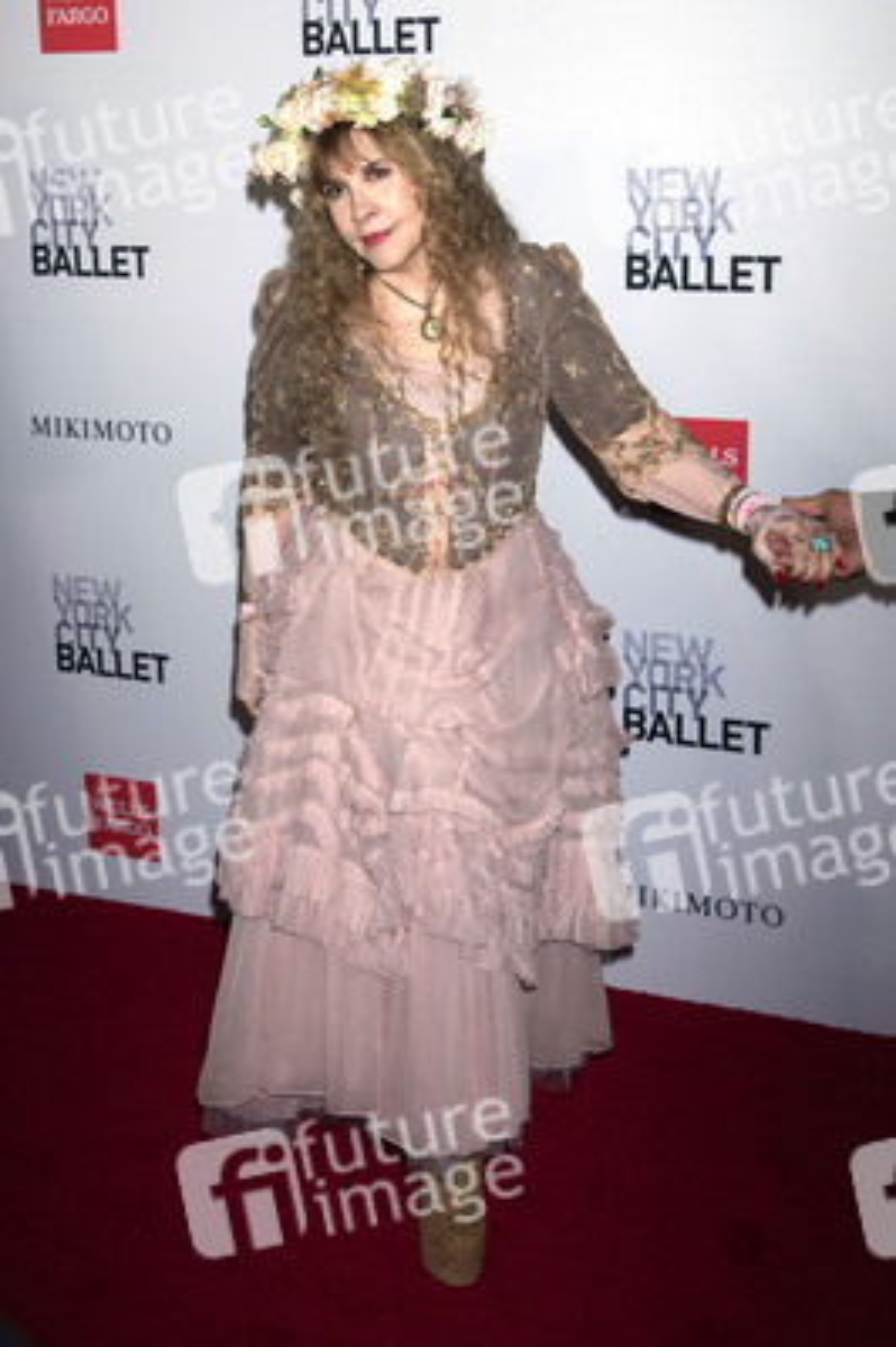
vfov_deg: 50.7
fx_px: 1421
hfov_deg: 35.0
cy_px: 674
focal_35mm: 38
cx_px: 448
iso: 640
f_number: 7.1
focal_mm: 38
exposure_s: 1/160
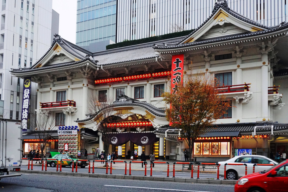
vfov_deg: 38.4
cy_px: 96
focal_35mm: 34
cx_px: 144
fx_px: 276
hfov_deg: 55.1
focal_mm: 23
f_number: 8
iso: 4000
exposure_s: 1/200
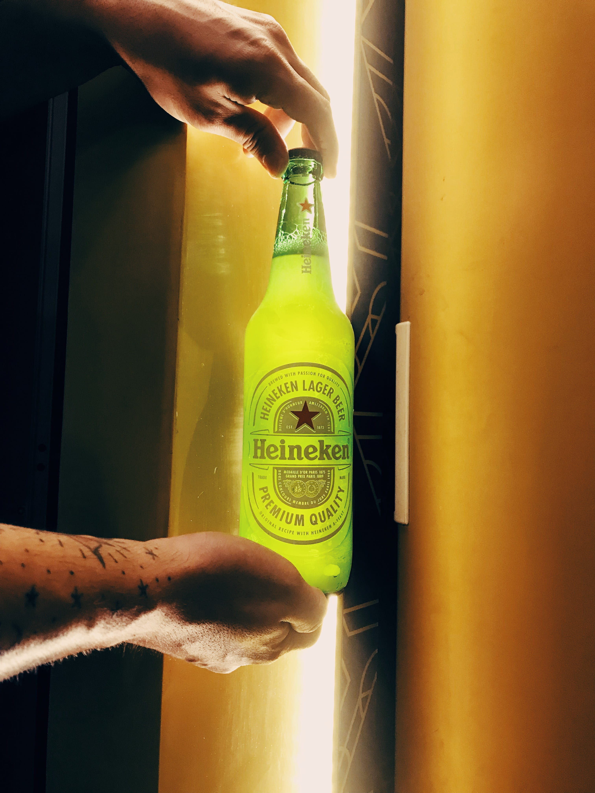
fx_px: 642
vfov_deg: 63.4
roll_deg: -0.8
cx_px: 298
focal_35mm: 28
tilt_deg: +3.2
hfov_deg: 49.7
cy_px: 396
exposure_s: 1/17
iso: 40
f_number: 1.8
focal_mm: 3.99
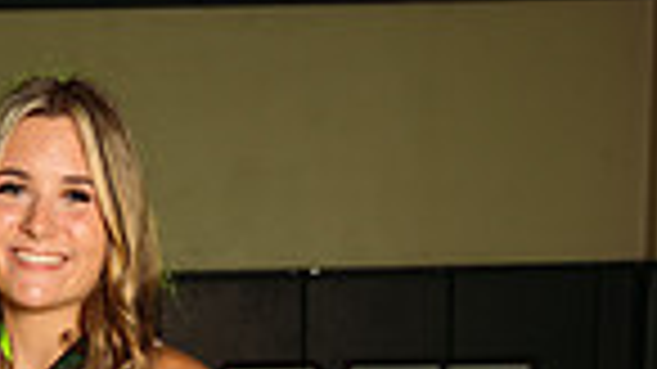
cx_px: 14
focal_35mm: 171
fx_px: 2978
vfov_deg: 6.7
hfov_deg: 12.5
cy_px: 904
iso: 200
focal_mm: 53
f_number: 7.1
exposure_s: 1/200
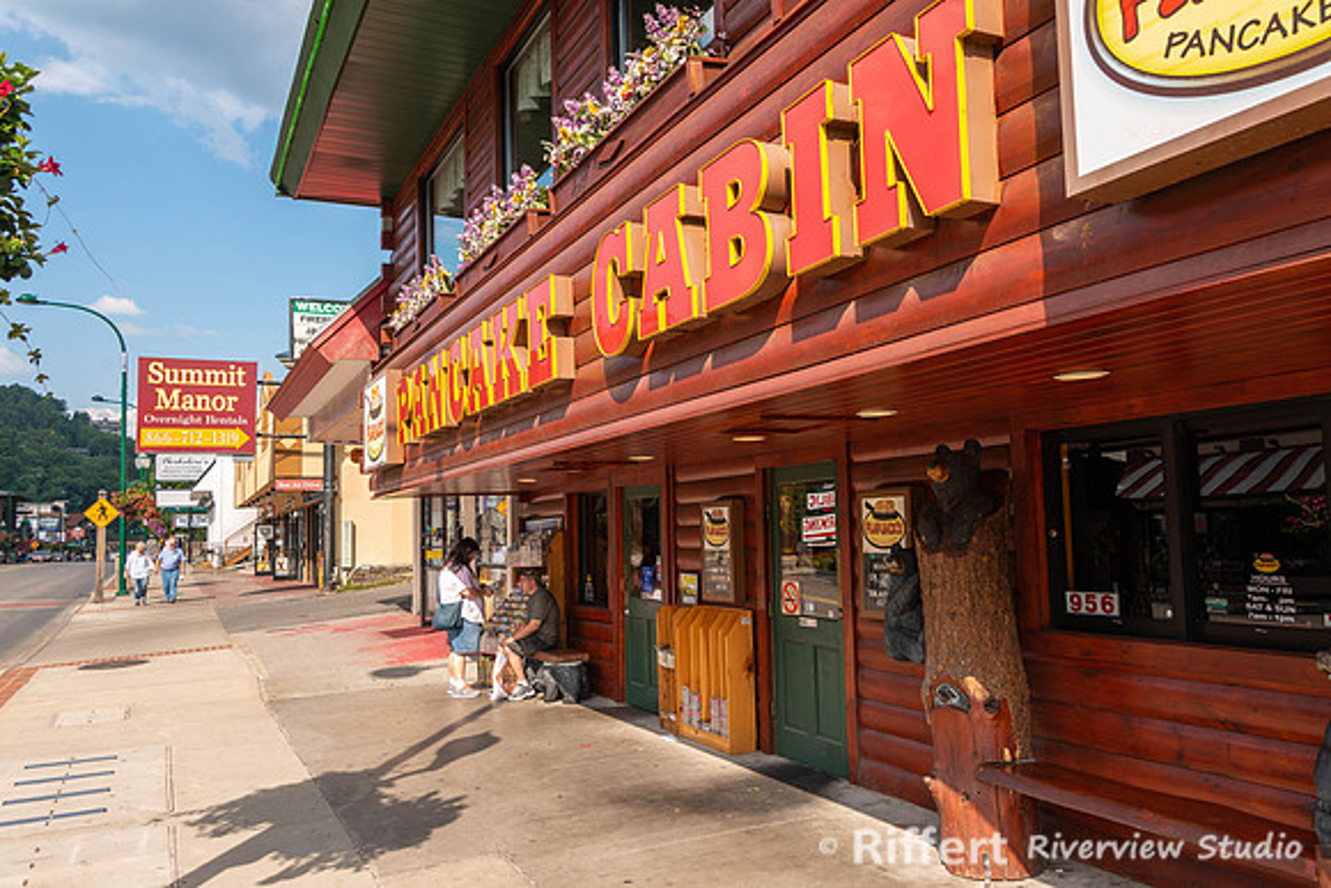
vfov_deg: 46.0
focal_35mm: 28
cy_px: 444
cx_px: 666
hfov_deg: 64.9
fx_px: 1047
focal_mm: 28
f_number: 7.1
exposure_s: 1/100
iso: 100
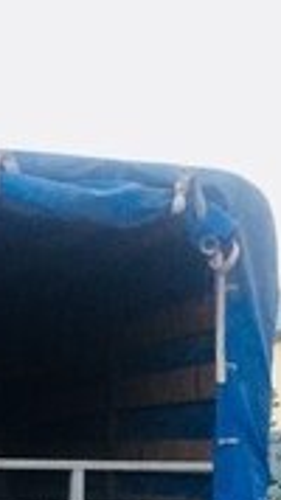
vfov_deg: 21.5
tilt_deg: -11.5
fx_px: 1167
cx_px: -56
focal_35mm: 88
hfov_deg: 13.4
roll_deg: +0.6
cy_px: 674
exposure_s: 1/33
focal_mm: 4.15
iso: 160
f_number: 2.2
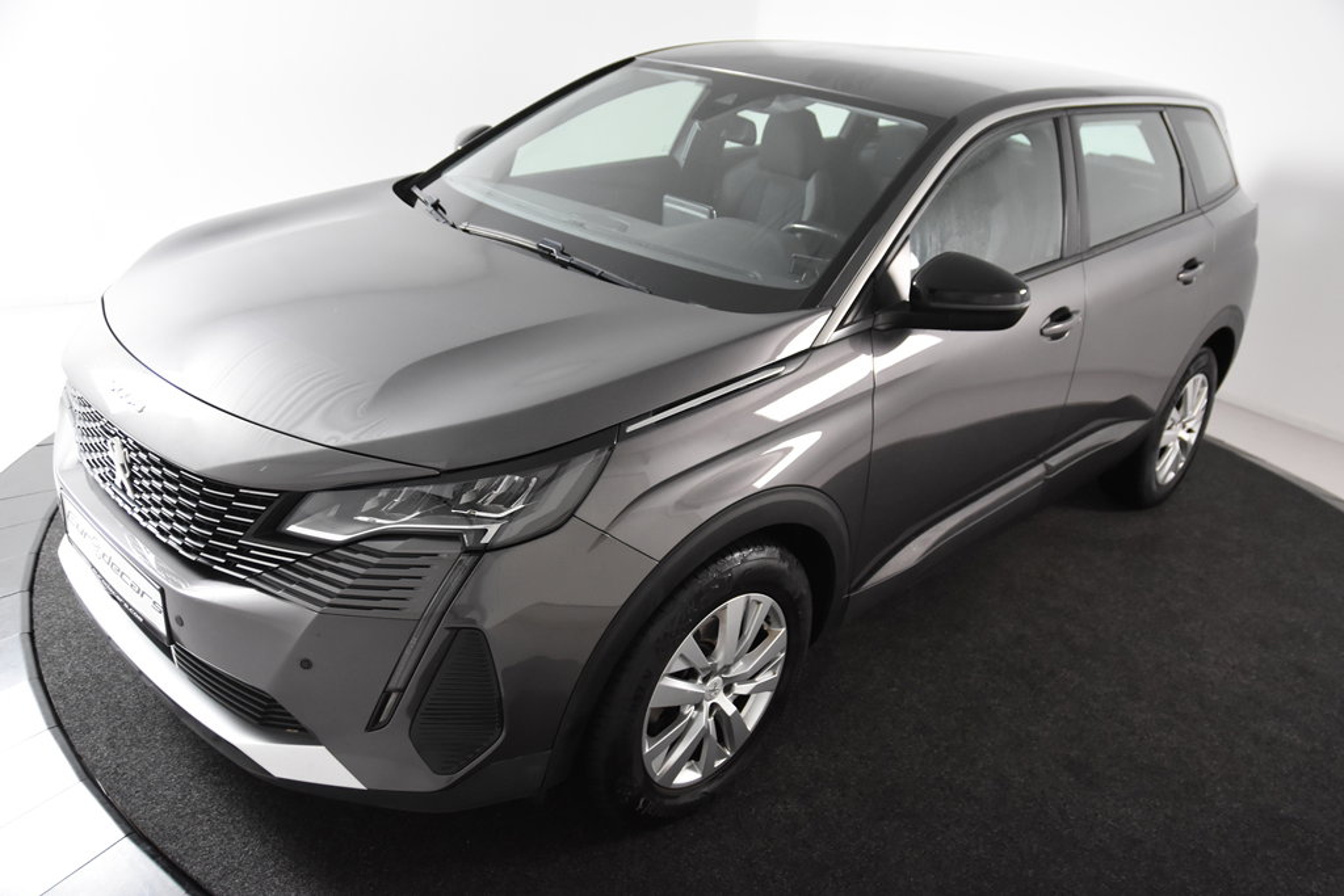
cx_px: 672
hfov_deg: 61.9
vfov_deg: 43.6
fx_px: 1120
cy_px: 448
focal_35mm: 30
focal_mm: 20
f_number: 3.5
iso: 1600
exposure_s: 1/50
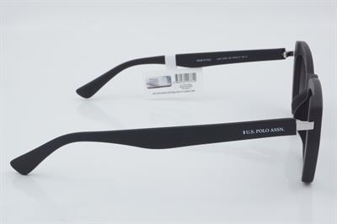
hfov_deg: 27.0
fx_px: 701
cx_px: 168
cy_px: 112
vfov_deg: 18.2
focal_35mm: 75
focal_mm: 50
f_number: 32
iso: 100
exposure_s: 1/4
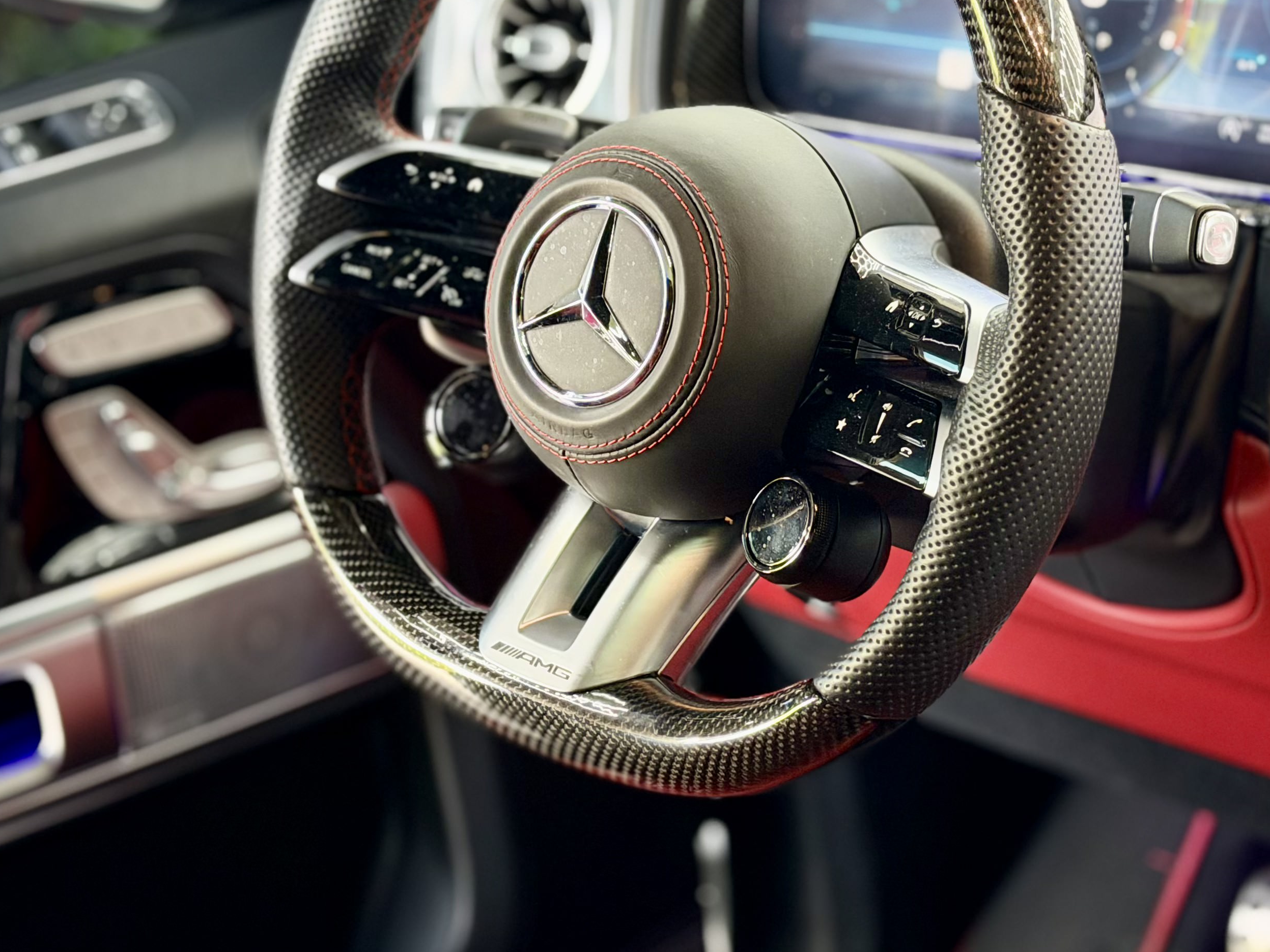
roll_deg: +8.4
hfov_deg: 24.7
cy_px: 388
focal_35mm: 79
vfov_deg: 18.6
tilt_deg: -23.3
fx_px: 2898
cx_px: 708
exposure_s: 1/58
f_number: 1.78
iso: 250
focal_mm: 6.76
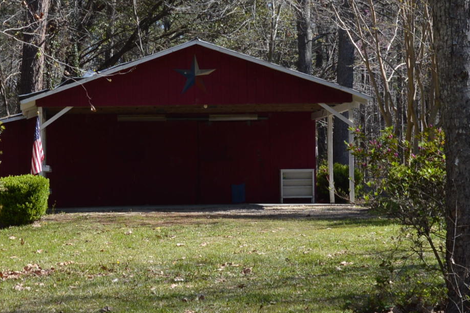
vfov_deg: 11.7
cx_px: 203
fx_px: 1526
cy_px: 109
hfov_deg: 17.5
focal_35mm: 117
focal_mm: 24
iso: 100
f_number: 7.1
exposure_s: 1/200
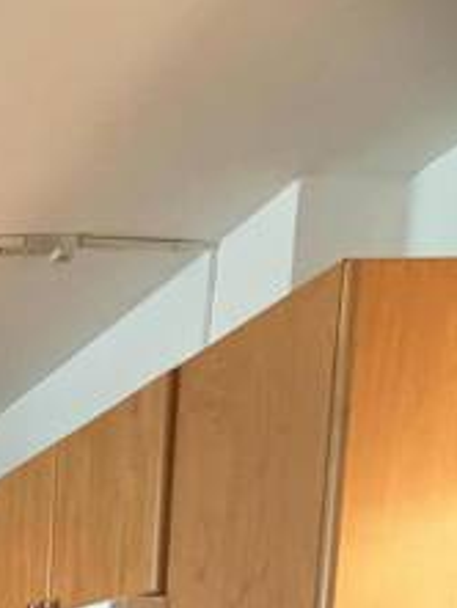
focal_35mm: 54
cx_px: -413
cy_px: 904
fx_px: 950
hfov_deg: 19.0
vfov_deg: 26.3
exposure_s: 1/60
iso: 400
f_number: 2.2
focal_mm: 2.22
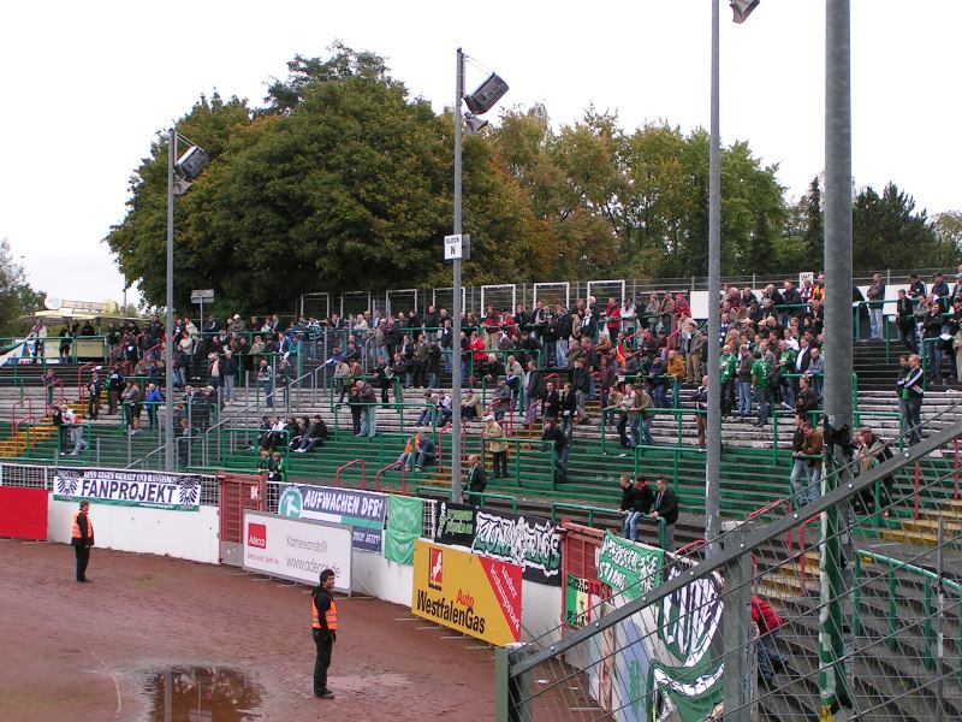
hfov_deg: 30.7
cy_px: 361
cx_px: 481
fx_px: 1751
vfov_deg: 23.3
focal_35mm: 63
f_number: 5
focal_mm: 9.7
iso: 50
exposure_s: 1/80
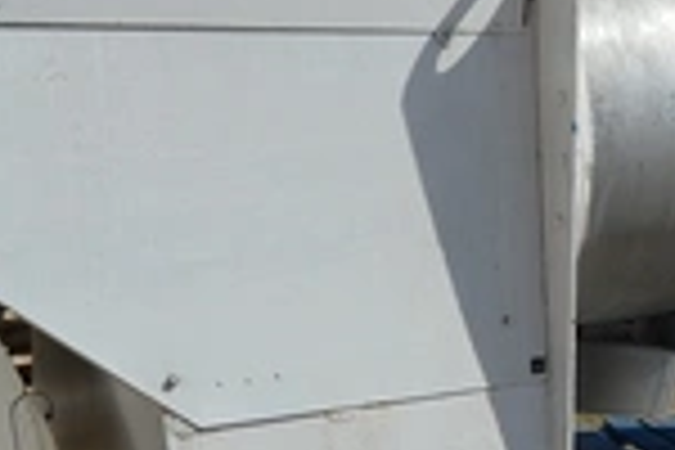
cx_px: 626
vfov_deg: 17.0
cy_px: 274
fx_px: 1500
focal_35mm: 80
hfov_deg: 24.5
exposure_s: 1/320
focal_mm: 20
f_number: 9
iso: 100
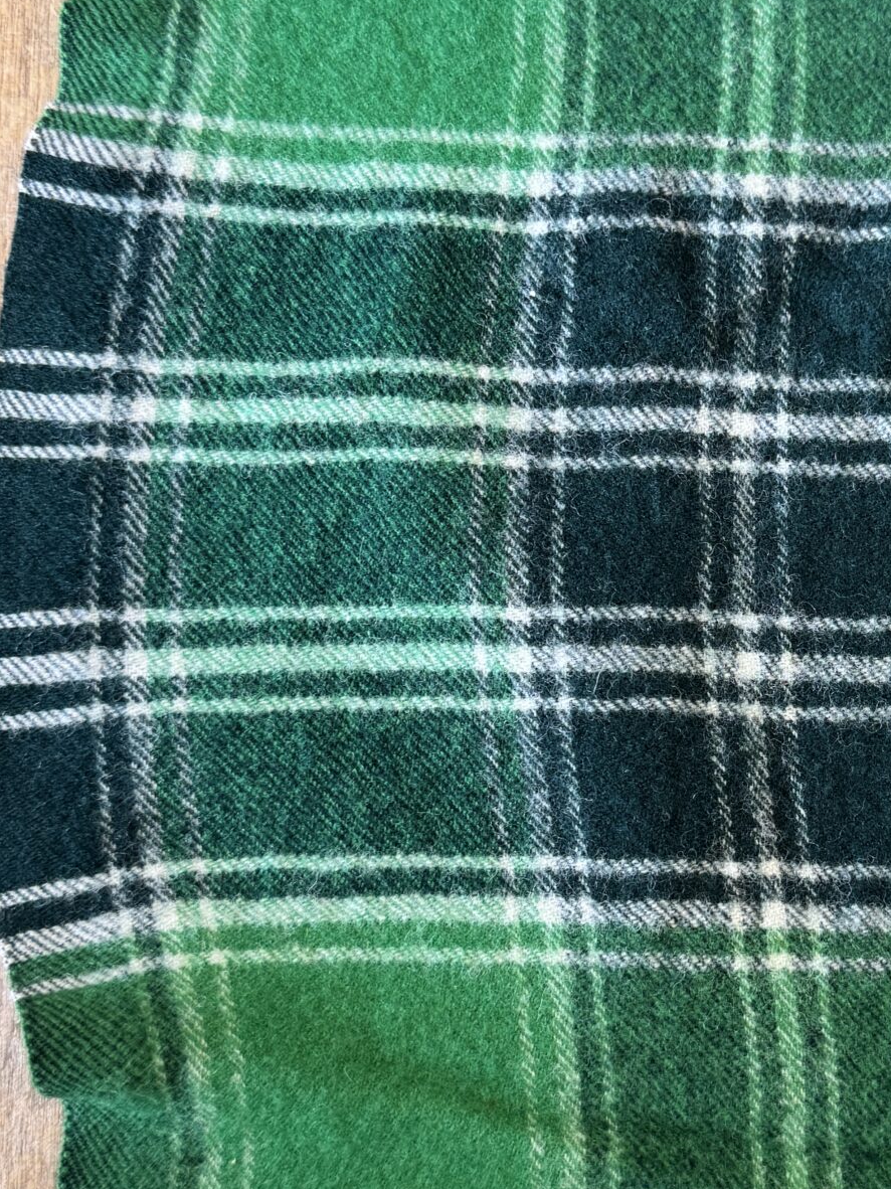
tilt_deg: -81.3
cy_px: 588
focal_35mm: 52
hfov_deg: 27.4
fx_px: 1785
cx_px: 723
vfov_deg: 36.8
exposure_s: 1/50
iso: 200
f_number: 1.78
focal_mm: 6.76
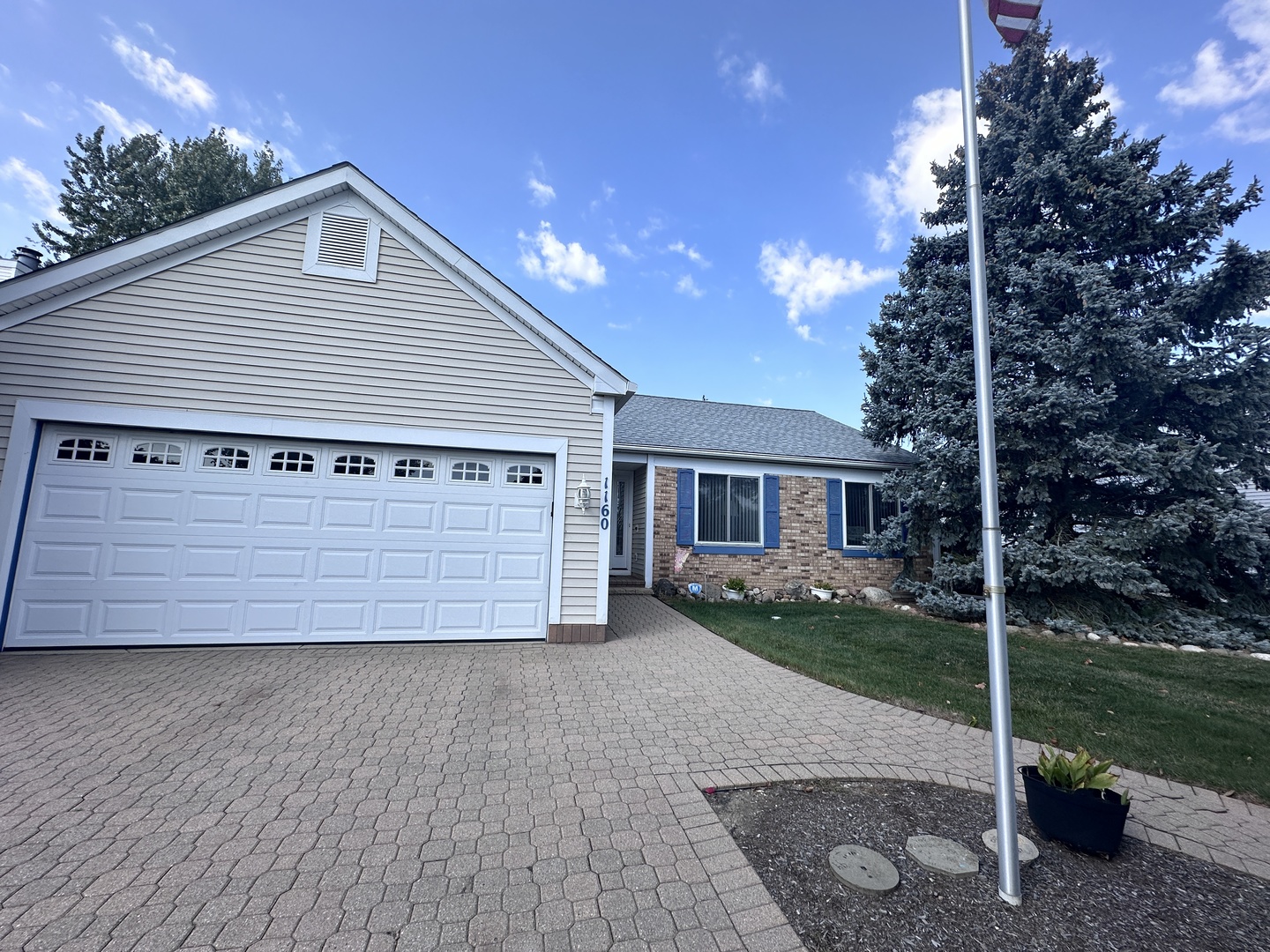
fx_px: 514
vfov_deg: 85.7
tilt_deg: +8.0
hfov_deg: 102.1
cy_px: 476
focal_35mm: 14
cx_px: 635
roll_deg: -0.8
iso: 50
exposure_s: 1/1261
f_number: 2.2
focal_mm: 2.22
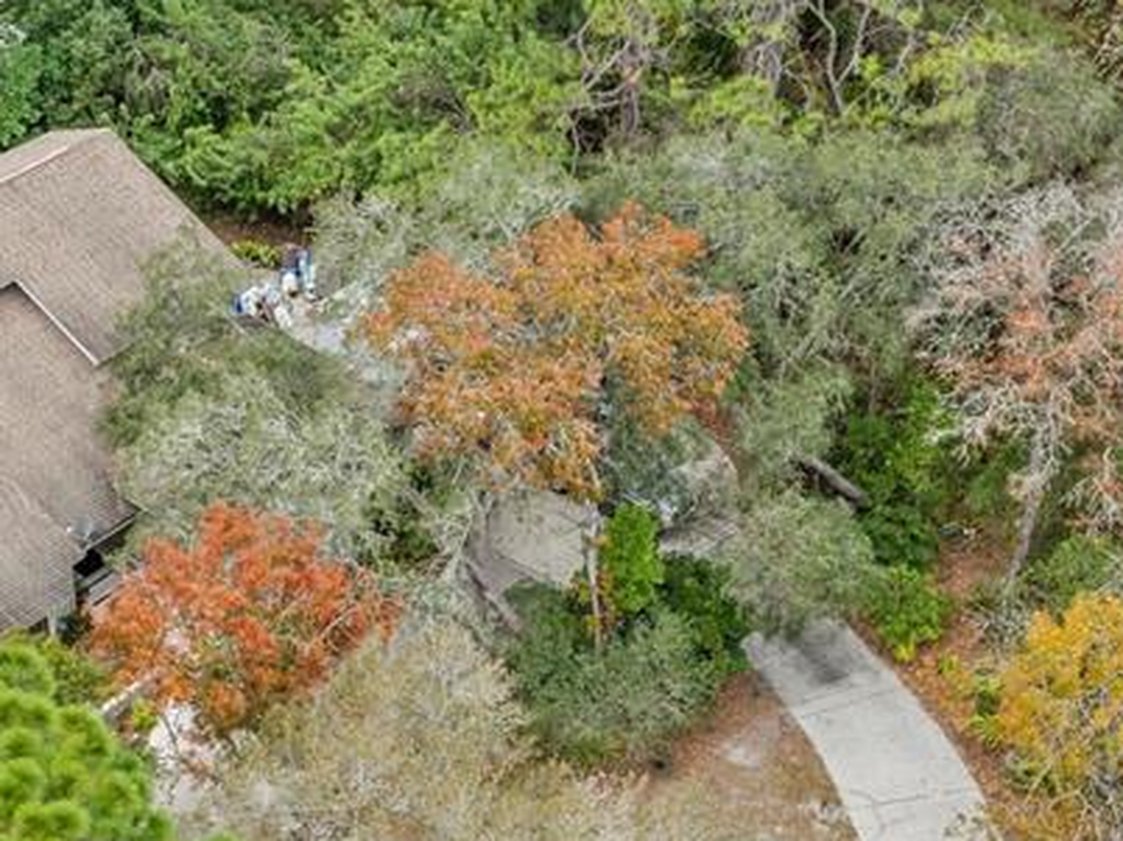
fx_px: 1978
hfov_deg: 31.3
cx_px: 311
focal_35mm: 61
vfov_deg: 23.9
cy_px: 578
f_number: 3.5
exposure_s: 1/60
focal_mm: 12.29
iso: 100
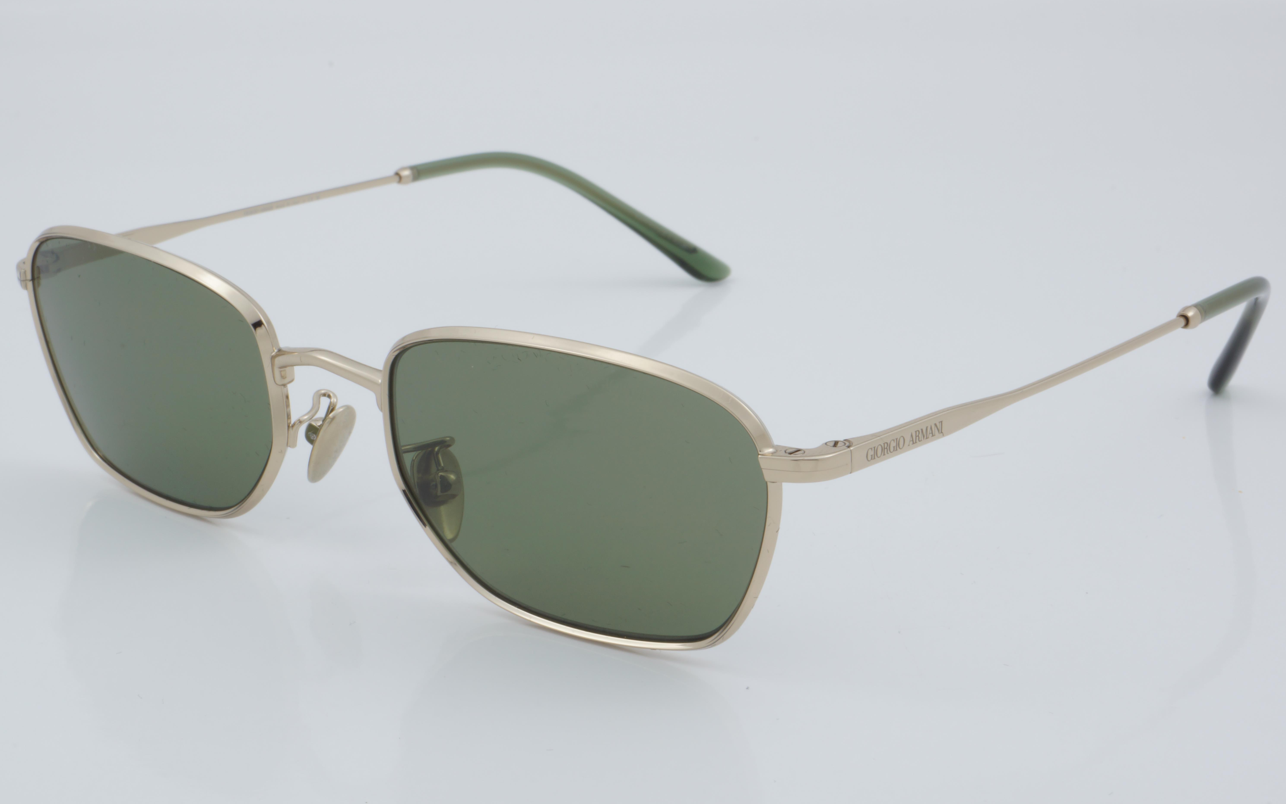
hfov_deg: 26.8
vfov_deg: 16.9
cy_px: 395
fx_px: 2699
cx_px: 644
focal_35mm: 77
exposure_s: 1/4
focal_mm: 50
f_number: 32
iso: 100
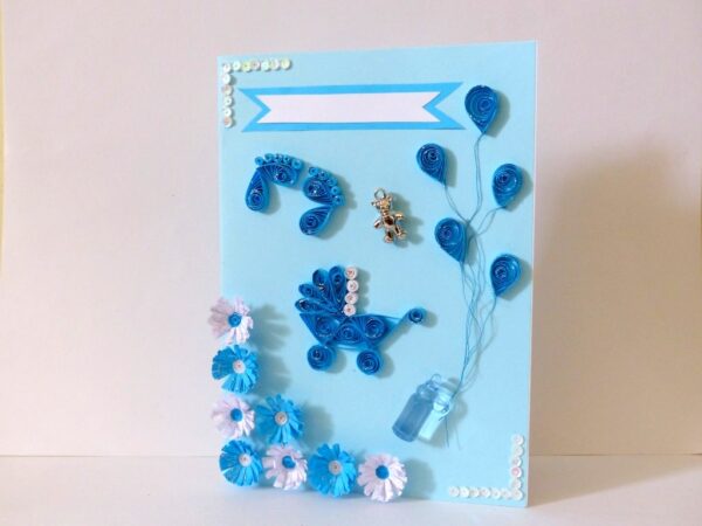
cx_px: 351
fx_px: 710
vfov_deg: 40.7
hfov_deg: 52.6
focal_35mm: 35
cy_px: 263
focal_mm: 6.3
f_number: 2.8
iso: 400
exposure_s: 1/50
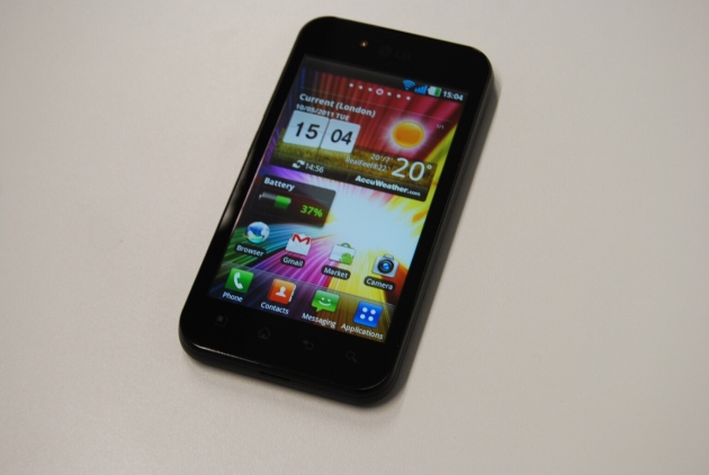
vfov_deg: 19.0
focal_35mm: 72
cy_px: 238
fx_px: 1420
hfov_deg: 28.0
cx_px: 354
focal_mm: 48
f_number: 5.6
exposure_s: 1/30
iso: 360
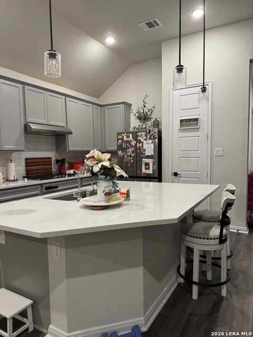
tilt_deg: -3.5
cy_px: 168
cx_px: 126
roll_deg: +1.4
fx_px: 234
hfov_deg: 56.8
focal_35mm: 24
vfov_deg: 71.6
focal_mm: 6.76
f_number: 1.78
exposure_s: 1/60
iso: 250
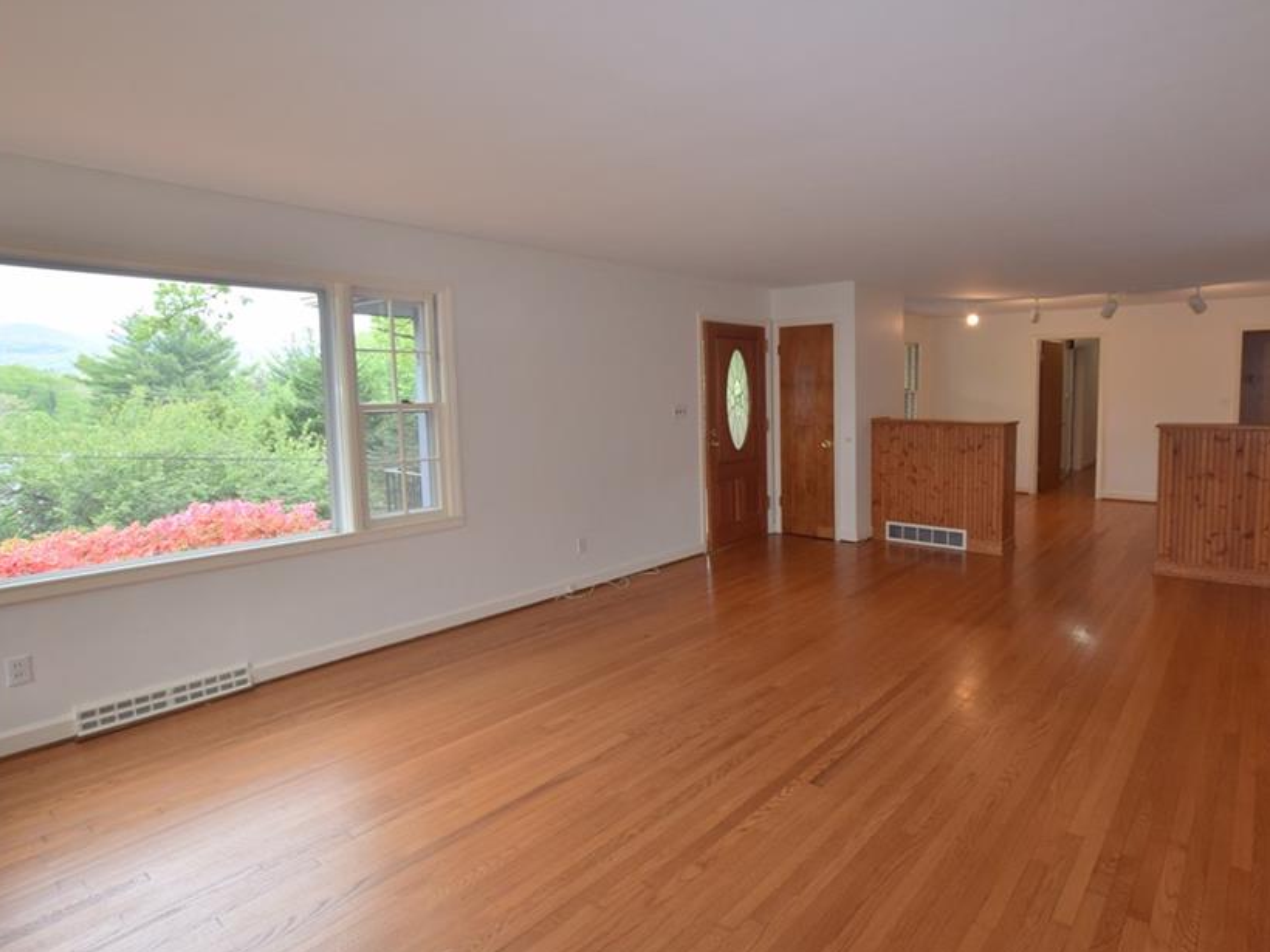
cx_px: 781
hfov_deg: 86.3
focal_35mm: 18
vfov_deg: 71.5
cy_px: 447
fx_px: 660
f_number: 5.6
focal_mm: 10
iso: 360
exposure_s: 1/125
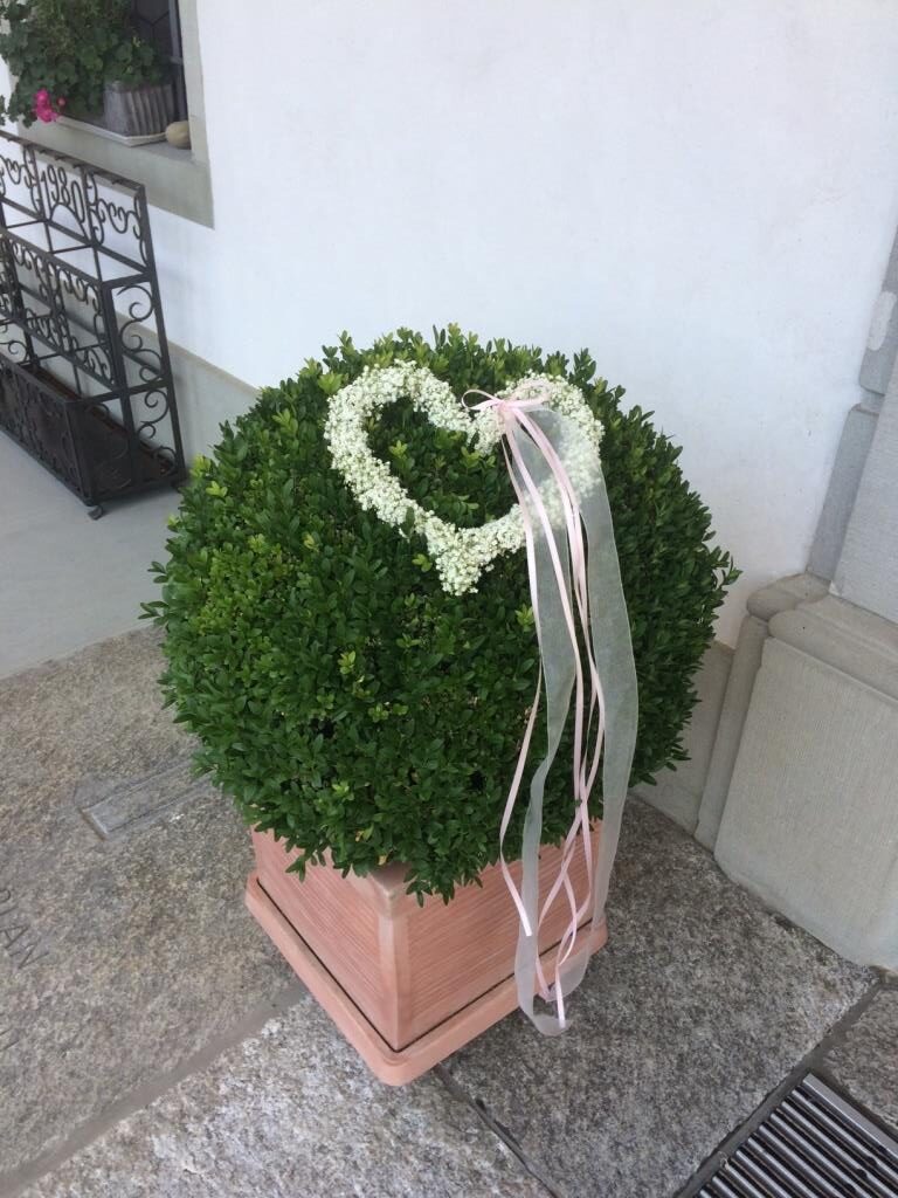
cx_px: 449
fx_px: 1003
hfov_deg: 48.2
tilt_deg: -35.1
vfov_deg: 61.7
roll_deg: +0.7
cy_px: 599
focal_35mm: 29
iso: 32
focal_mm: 4.15
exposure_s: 1/129
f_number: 2.2
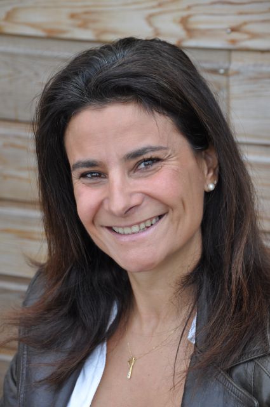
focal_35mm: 135
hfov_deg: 10.1
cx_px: 135
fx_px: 1523
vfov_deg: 15.2
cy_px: 204
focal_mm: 90
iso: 400
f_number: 5.3
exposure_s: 1/250
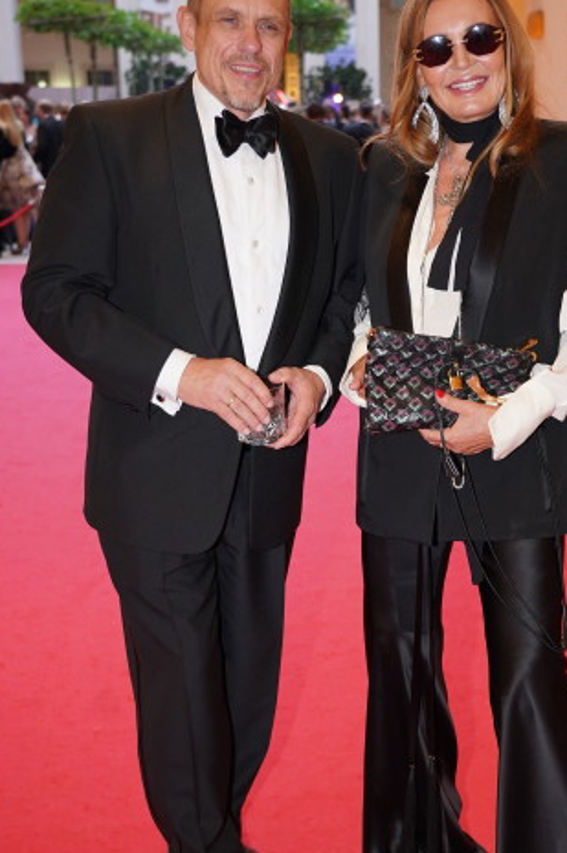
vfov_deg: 36.3
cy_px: 460
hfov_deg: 24.4
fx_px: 1302
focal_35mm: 55
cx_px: 406
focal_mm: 34
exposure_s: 1/80
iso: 1250
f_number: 4
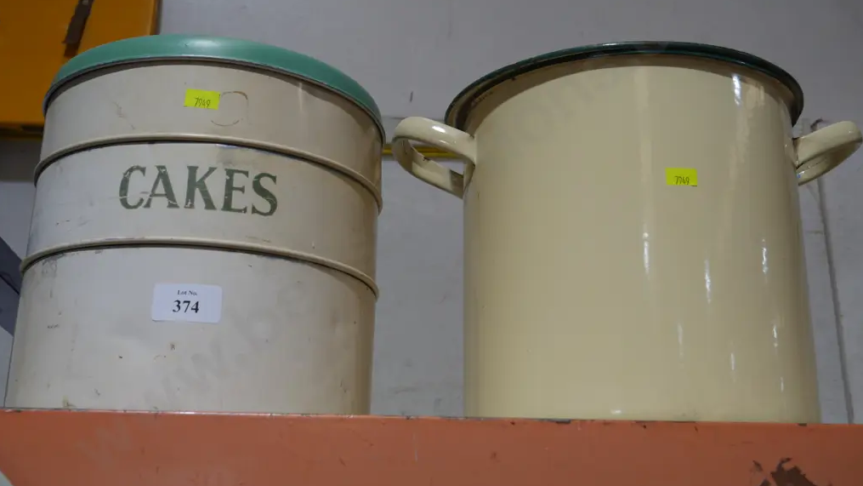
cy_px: 199
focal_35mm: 44
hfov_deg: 46.4
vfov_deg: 27.1
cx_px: 432
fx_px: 1007
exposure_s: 1/80
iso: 200
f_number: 4.5
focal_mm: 20
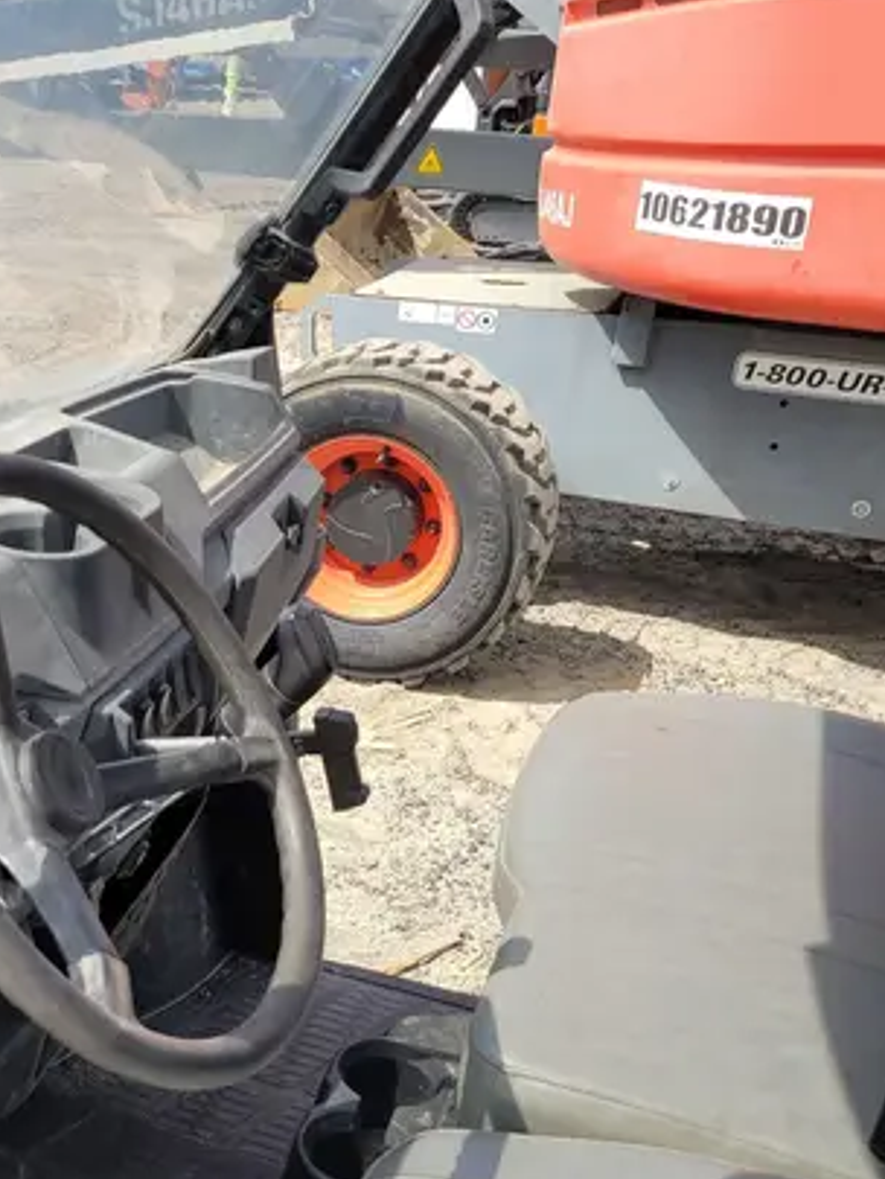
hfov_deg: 29.7
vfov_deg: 40.3
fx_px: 1601
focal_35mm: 47
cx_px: 102
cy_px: 697
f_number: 1.8
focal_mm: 5.4
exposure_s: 1/1391
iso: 40
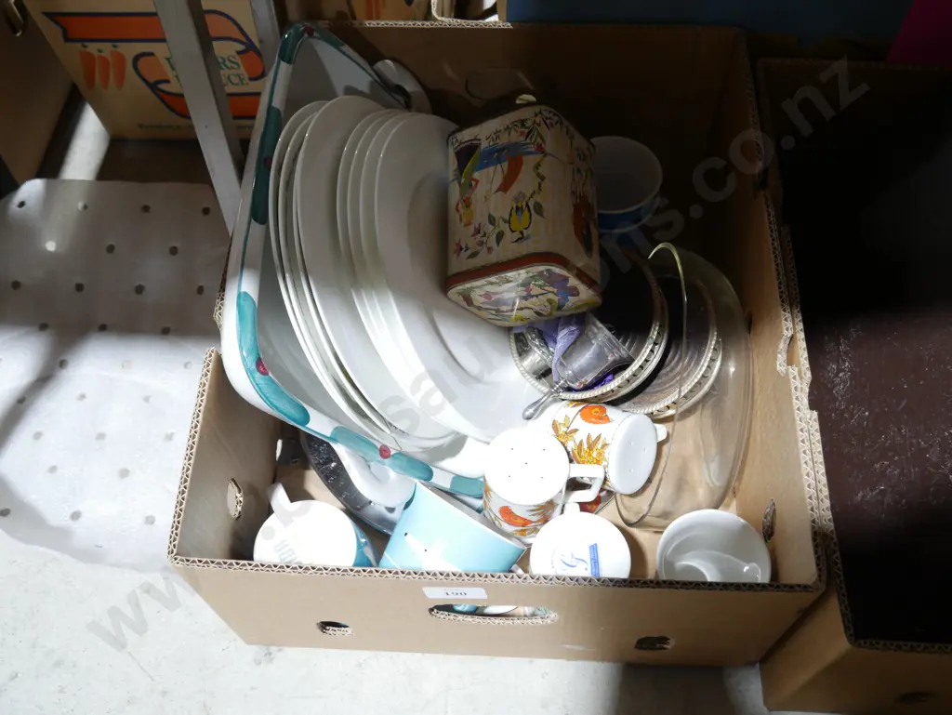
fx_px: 935
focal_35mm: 34
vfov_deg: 41.8
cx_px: 476
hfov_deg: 53.9
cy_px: 358
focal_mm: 17
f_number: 4
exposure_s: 1/60
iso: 800
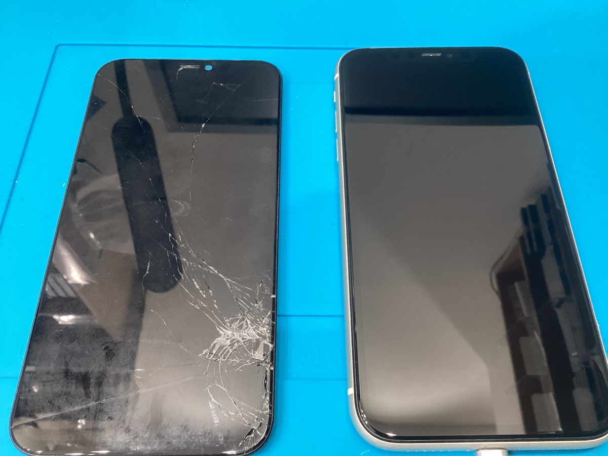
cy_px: 228
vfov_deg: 45.4
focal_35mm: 31
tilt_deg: -61.2
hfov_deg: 58.4
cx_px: 304
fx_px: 544
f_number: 2.4
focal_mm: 3.3
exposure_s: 1/50
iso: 100
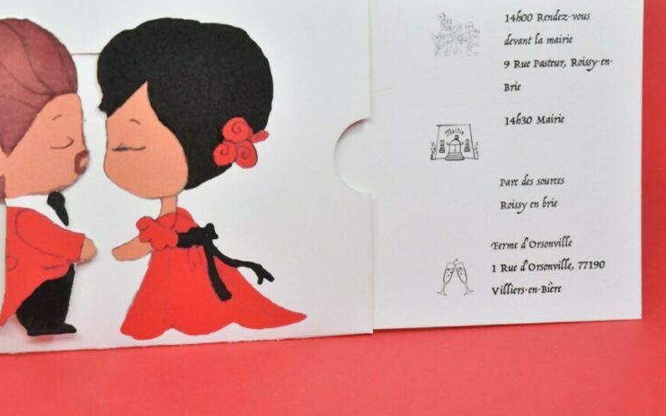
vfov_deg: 8.9
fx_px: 2686
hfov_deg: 14.1
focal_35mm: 148
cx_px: 226
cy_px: 159
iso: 2000
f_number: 11
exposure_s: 1/125
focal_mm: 70
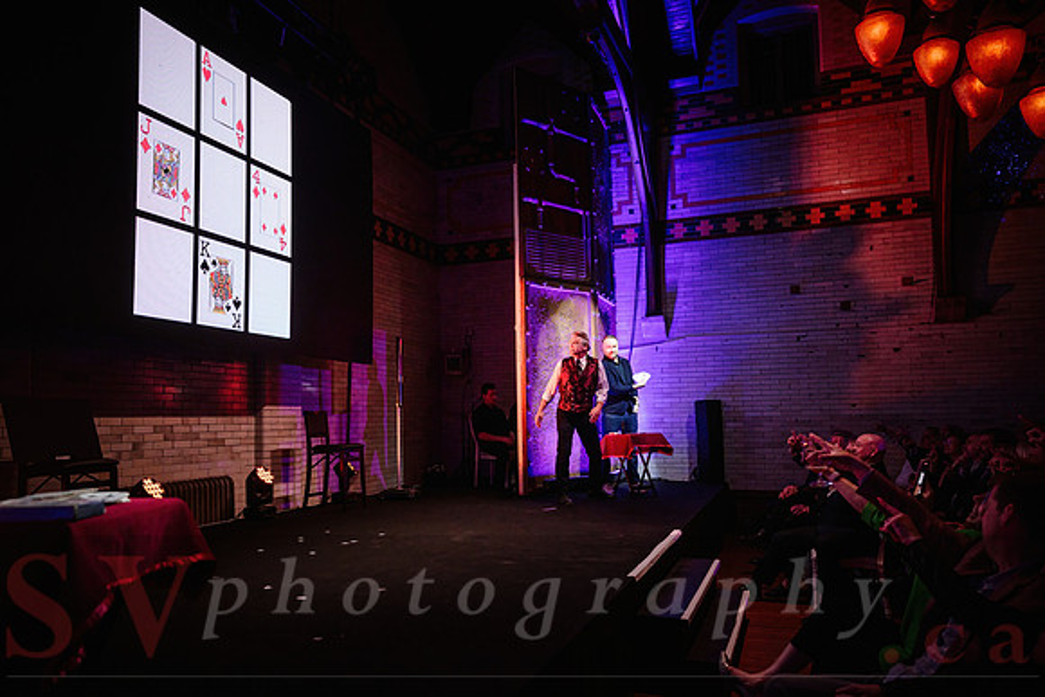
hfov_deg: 66.6
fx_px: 792
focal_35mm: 27
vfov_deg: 47.5
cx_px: 451
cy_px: 364
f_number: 2.8
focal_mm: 24
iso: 1600
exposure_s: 1/320
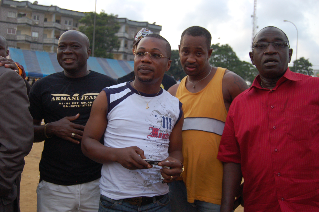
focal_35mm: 39
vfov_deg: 34.1
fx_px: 345
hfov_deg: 49.6
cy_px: 106
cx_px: 160
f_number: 5
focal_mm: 26
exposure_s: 1/100
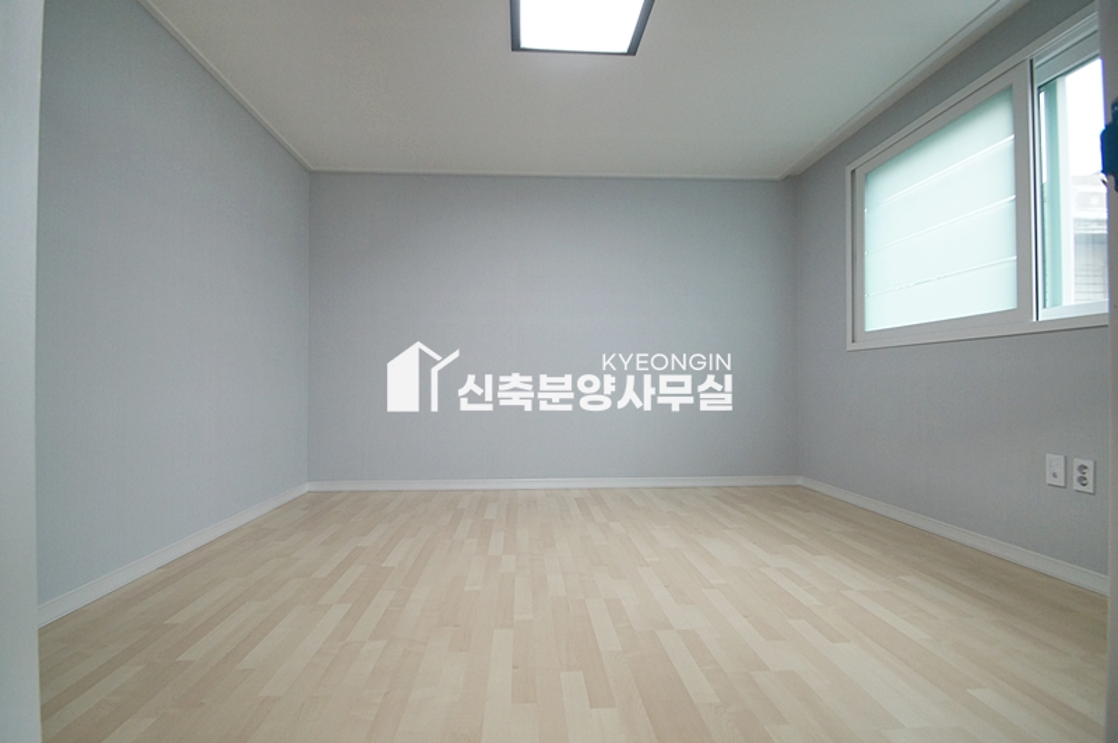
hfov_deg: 100.4
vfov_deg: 77.2
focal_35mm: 15
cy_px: 372
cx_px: 559
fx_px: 465
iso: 800
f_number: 4
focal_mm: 10
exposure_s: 1/200
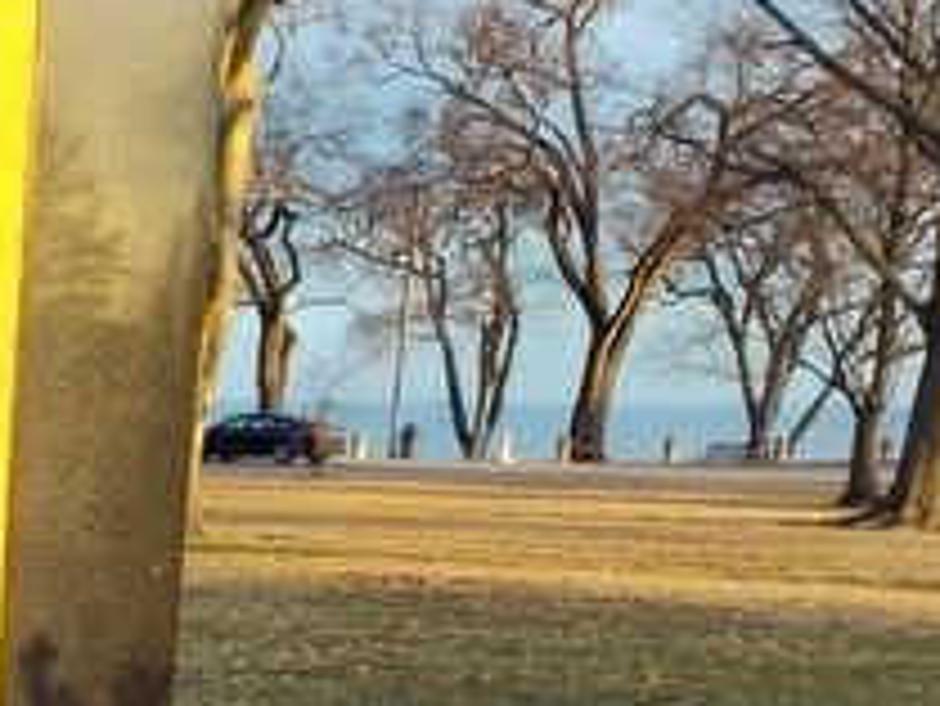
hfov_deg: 17.5
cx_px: -805
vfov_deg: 16.2
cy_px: 800
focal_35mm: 88
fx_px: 2391
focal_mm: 5.56
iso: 100
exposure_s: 1/234
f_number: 1.8
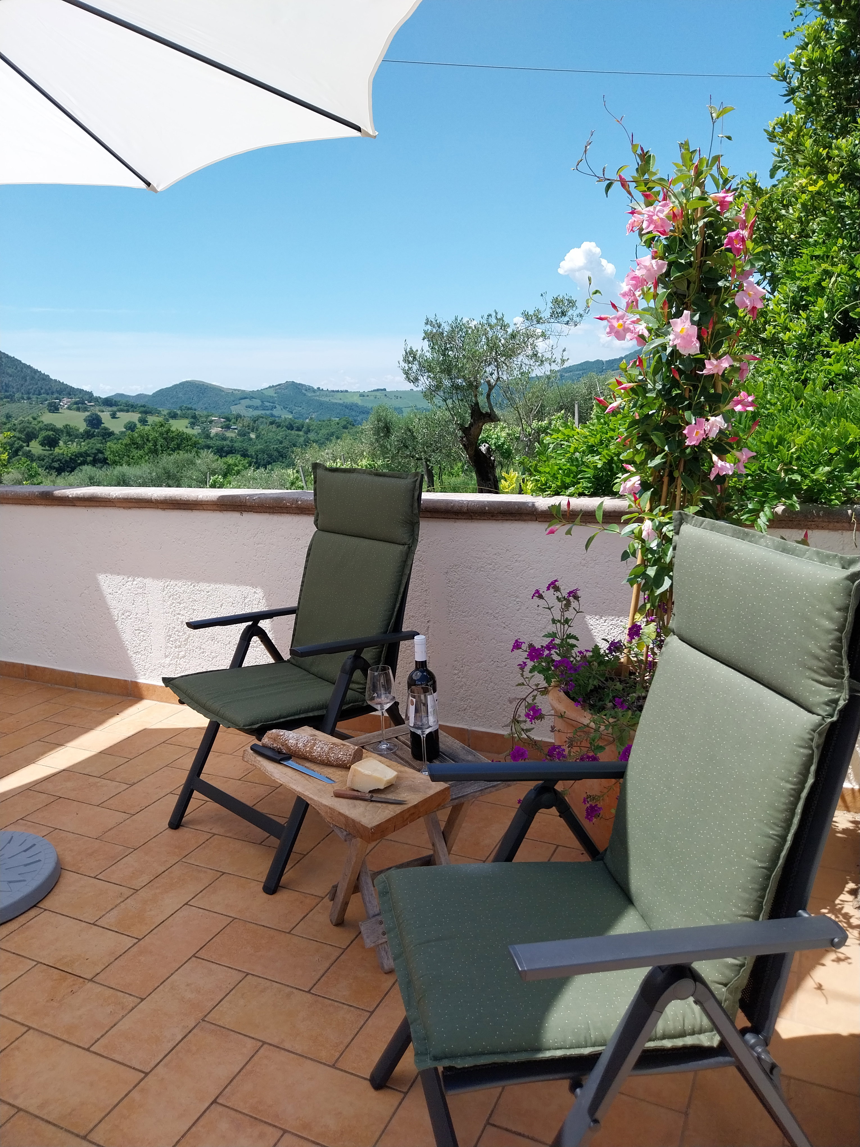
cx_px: 430
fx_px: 861
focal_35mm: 26
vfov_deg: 67.3
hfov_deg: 53.1
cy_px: 574
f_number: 1.8
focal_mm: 4
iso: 25
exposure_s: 1/827
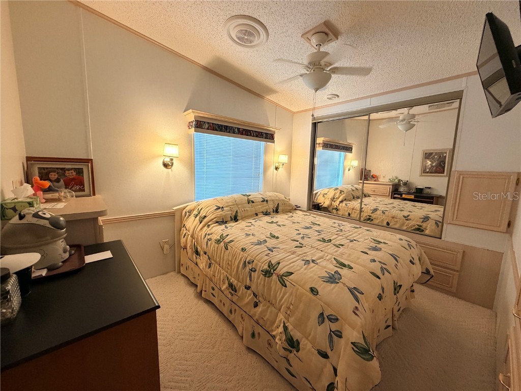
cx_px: 260
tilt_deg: -8.7
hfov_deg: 102.1
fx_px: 211
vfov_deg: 85.7
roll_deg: -1.8
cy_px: 196
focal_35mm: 14
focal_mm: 2.22
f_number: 2.2
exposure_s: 1/60
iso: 320
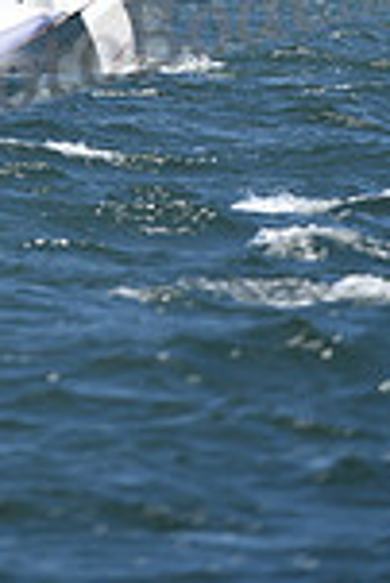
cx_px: -319
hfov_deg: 1.2
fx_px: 18692
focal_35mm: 1153
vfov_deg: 1.8
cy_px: -494
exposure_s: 1/1600
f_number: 5.6
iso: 250
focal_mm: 300
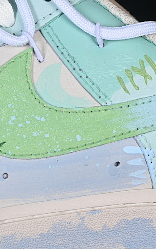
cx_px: 39
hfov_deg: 8.3
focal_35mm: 158
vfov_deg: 13.2
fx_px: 1073
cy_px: 105
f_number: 7.1
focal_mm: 50
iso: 160
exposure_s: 1/80
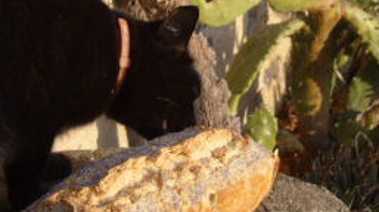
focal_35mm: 95
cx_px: 186
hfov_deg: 22.5
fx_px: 954
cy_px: 121
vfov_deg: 12.7
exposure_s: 1/90
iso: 80
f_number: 7.1
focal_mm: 7.4
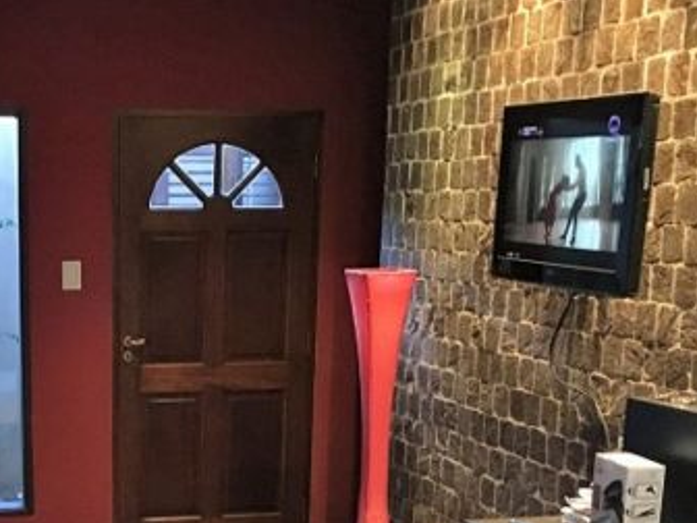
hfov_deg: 27.4
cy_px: 573
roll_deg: +0.4
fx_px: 1389
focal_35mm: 69
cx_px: 112
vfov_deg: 20.3
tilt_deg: -15.5
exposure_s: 1/17
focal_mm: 4.15
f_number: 2.2
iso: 200
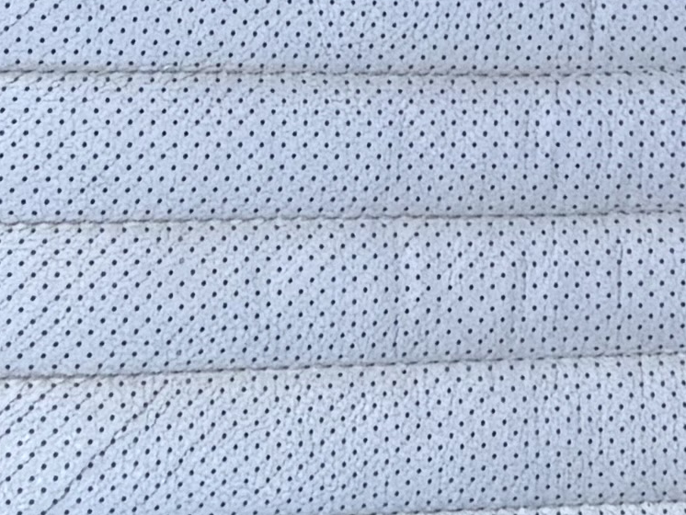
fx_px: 3945
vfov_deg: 7.2
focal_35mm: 199
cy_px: -498
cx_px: 1000
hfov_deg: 9.7
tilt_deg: -77.4
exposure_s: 1/69
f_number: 1.6
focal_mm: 5.96
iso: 125
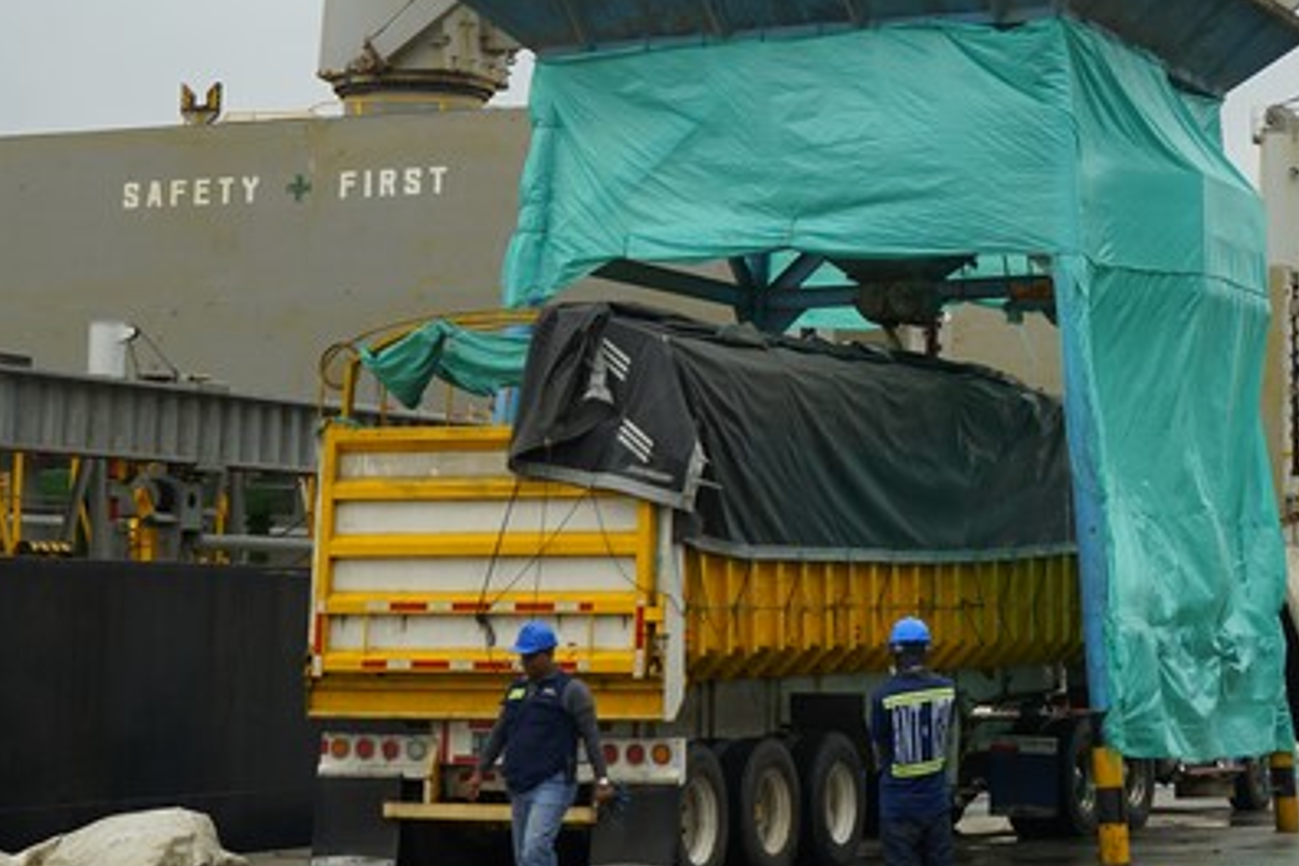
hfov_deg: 21.2
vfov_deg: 14.3
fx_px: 3428
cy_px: 156
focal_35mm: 95
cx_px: 1017
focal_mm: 47
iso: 200
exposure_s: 1/160
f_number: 8
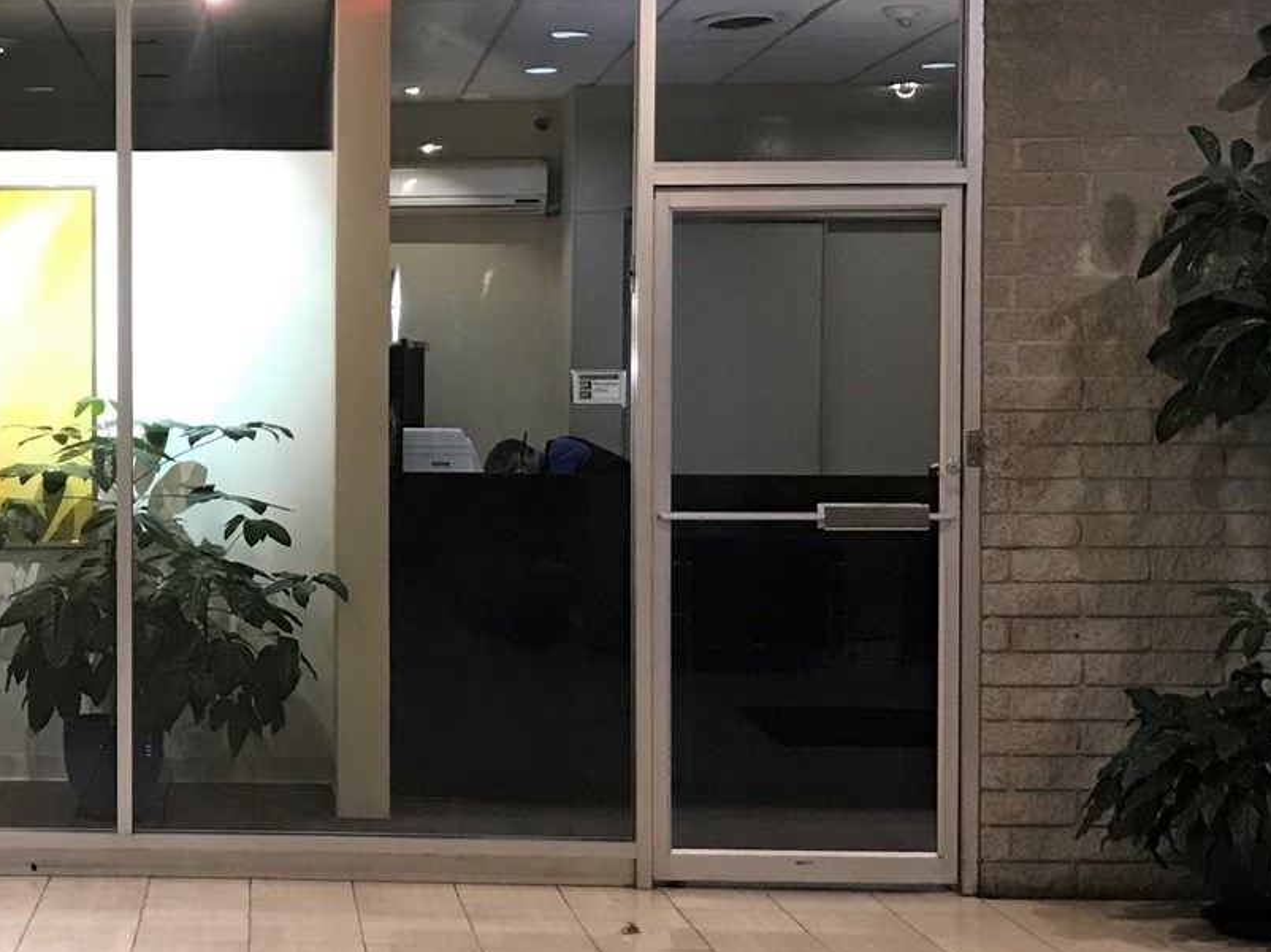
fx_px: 2459
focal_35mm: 67
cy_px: 503
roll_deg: -1.2
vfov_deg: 21.9
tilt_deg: -2.4
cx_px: 137
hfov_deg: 27.9
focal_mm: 3.99
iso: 50
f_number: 1.8
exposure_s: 1/15
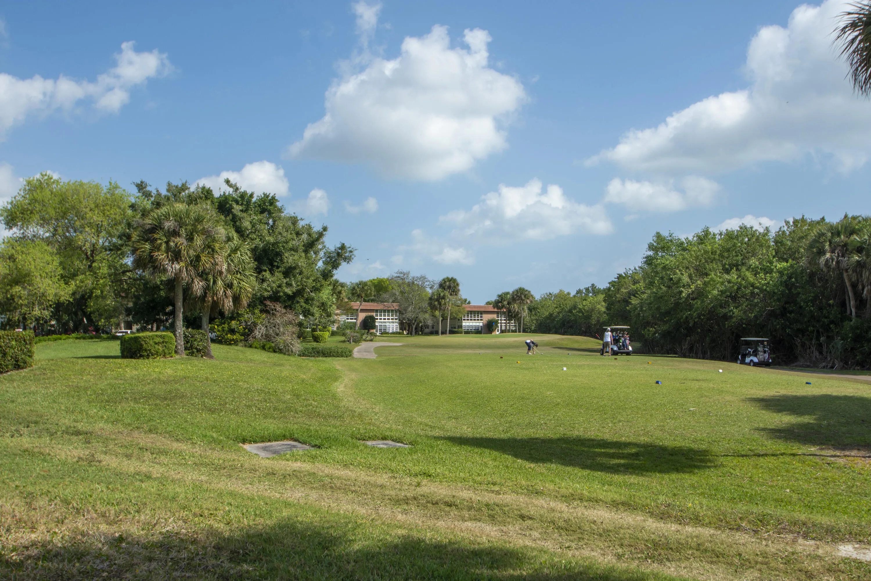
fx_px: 871
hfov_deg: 53.1
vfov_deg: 36.9
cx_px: 436
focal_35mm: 36
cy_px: 290
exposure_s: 1/500
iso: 180
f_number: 8
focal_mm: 24
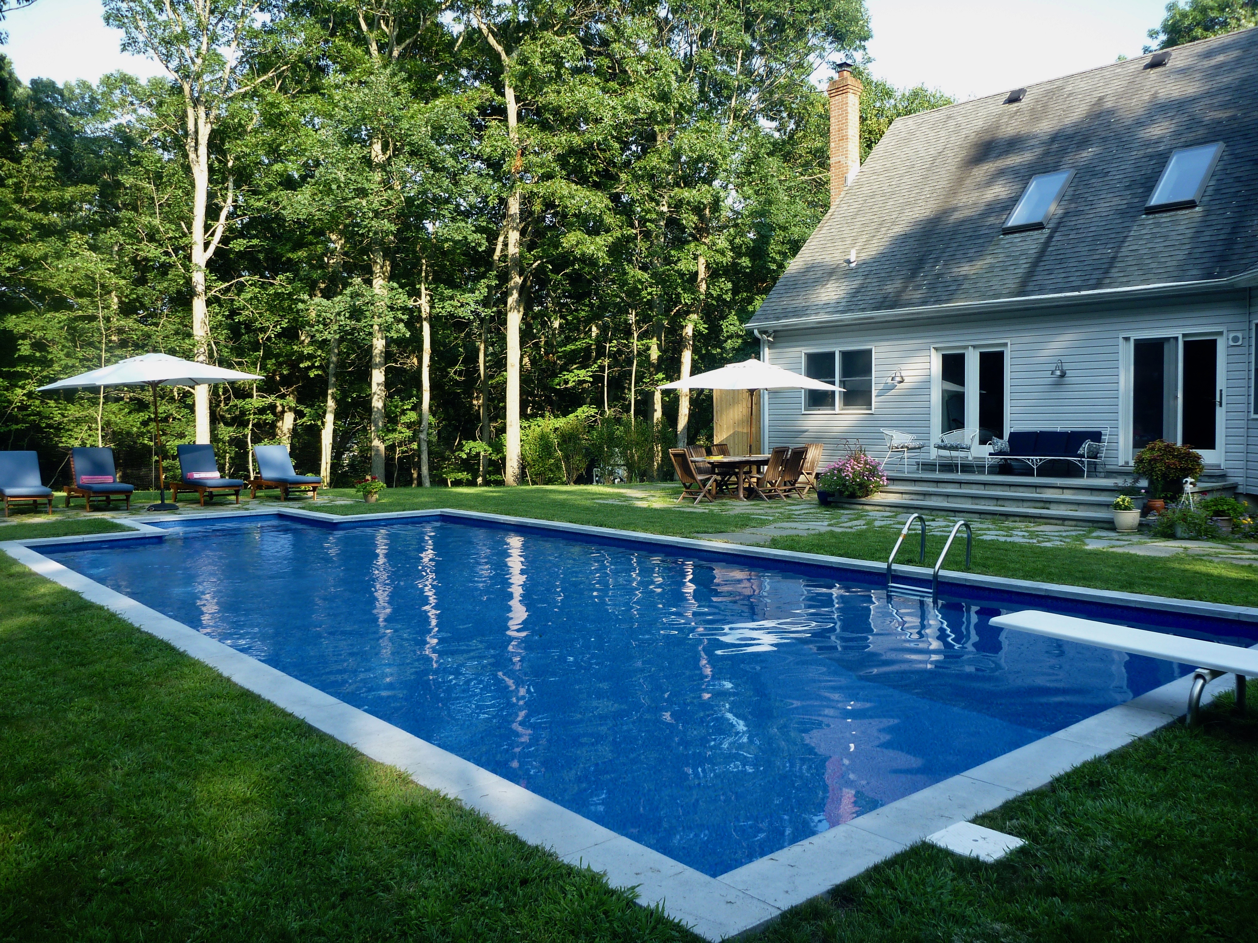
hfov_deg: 63.4
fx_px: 1018
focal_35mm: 28
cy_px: 472
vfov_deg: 49.7
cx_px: 629
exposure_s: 1/125
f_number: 3.3
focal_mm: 4.9
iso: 80
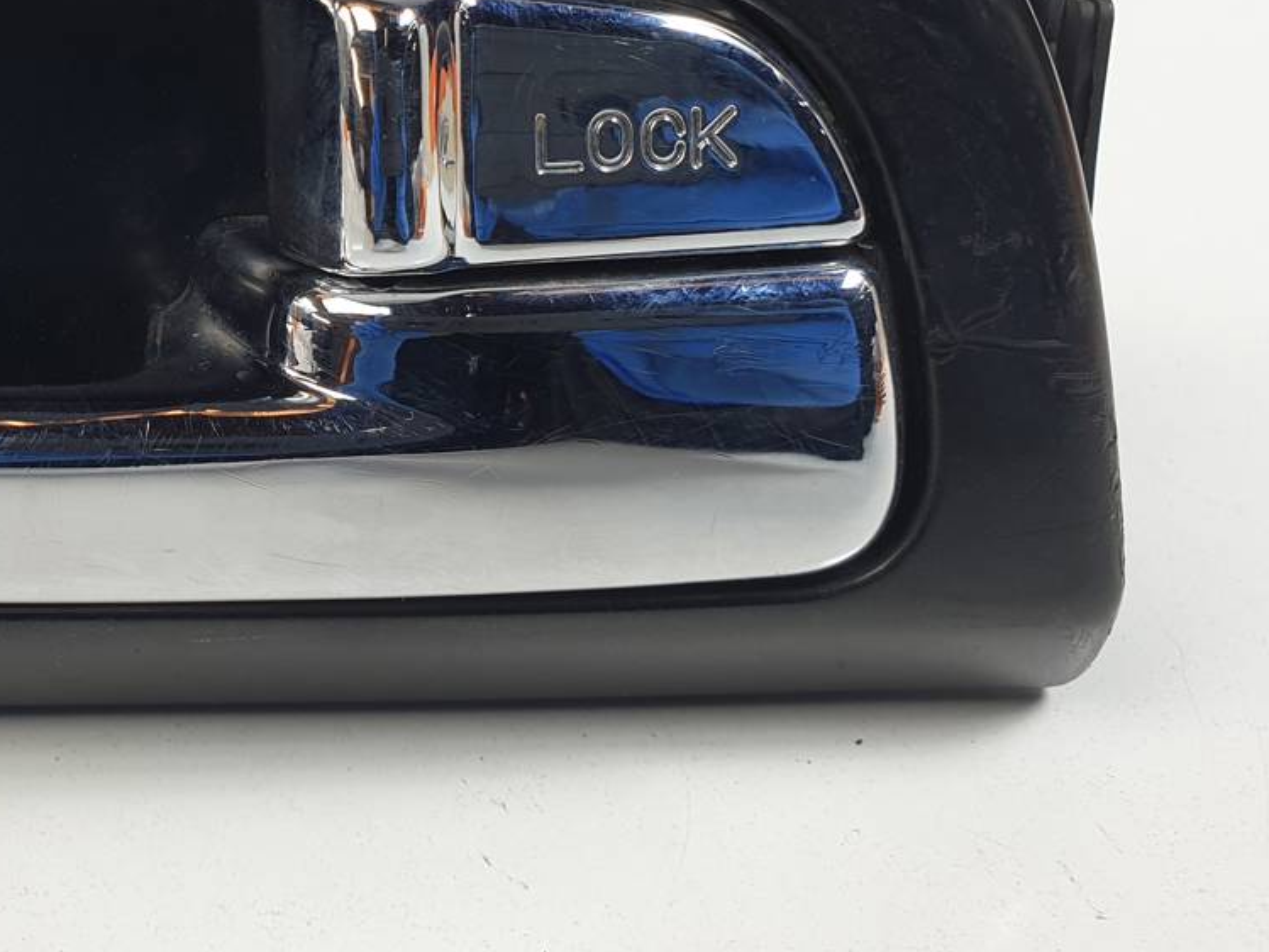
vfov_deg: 28.6
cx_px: 63
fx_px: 1833
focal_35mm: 50
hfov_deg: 35.3
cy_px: 215
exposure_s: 1/110
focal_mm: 4.3
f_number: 2.4
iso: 50
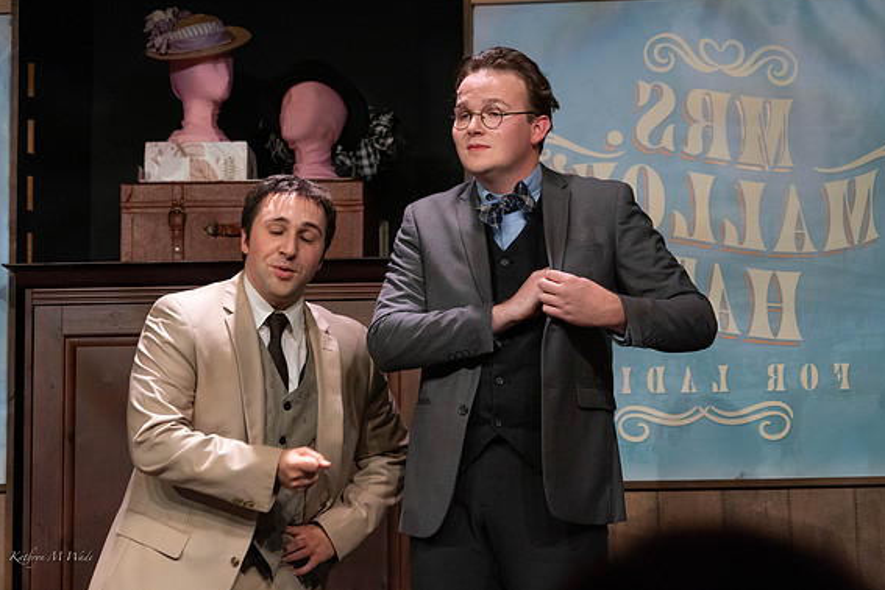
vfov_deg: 10.2
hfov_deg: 15.2
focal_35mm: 135
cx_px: 446
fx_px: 3318
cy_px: 291
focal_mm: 132
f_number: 6.3
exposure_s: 1/400
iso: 4000
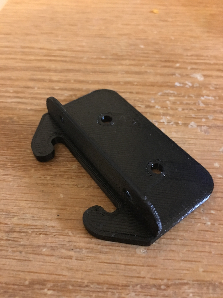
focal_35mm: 29
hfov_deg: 48.2
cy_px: 149
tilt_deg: -51.2
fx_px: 249
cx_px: 112
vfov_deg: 61.7
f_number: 2.2
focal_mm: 4.15
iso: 160
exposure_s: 1/4
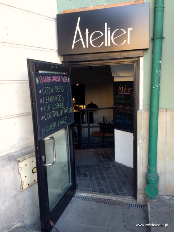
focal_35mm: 33
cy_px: 116
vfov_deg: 55.4
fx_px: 221
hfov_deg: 42.9
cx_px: 87
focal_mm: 4.12
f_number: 2.4
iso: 50
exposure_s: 1/30
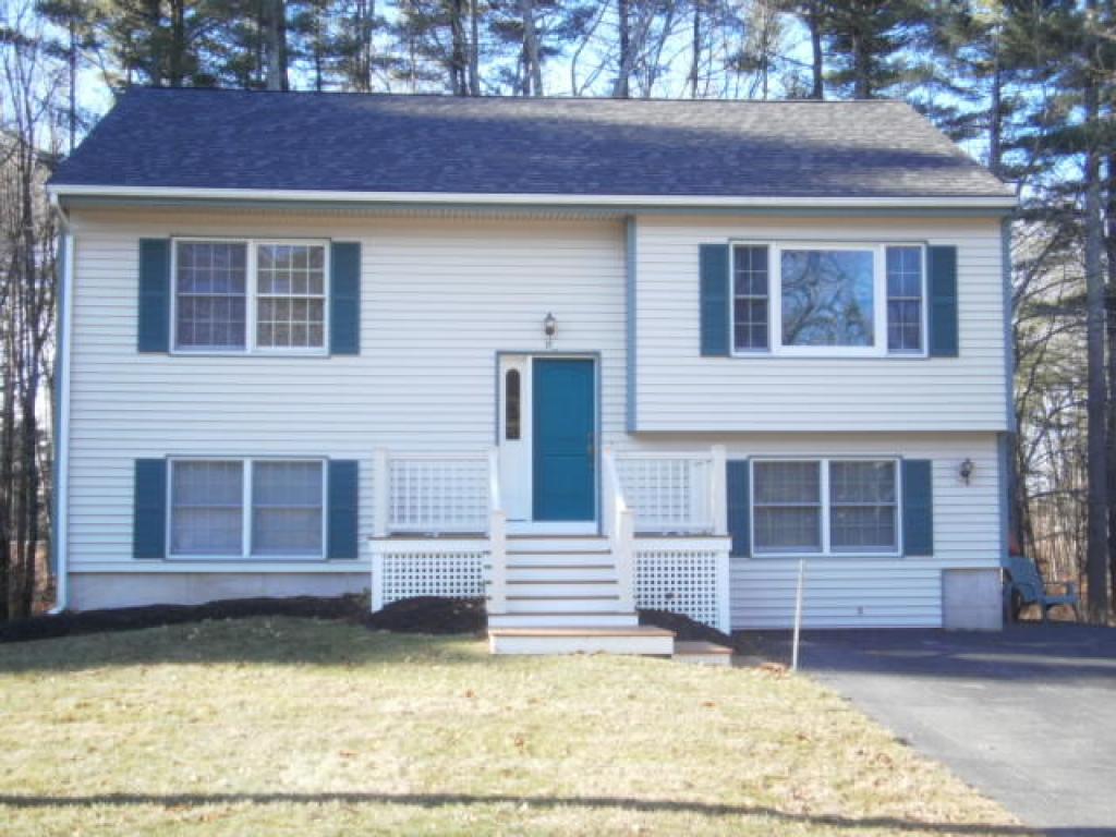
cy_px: 418
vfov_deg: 33.6
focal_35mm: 43
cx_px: 558
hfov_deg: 43.9
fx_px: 1386
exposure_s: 1/250
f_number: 3.4
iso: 200
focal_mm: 7.61
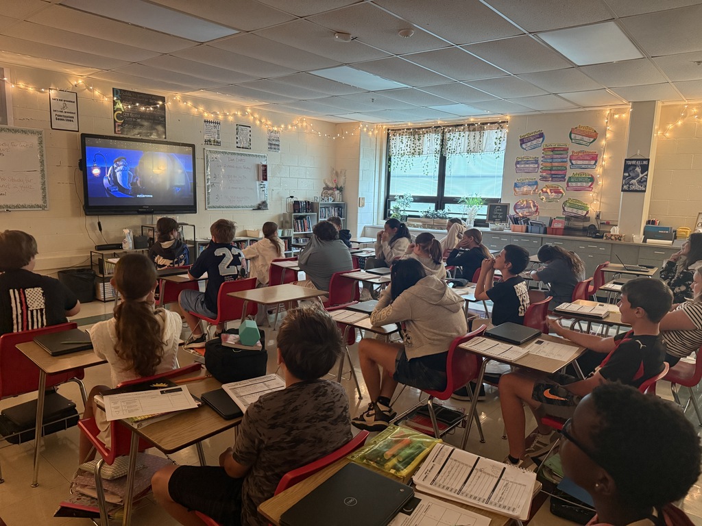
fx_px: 487
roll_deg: -1.7
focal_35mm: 24
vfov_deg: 56.8
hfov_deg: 71.6
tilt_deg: -8.6
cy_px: 263
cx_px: 351
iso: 800
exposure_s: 1/40
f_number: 1.78
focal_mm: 6.76
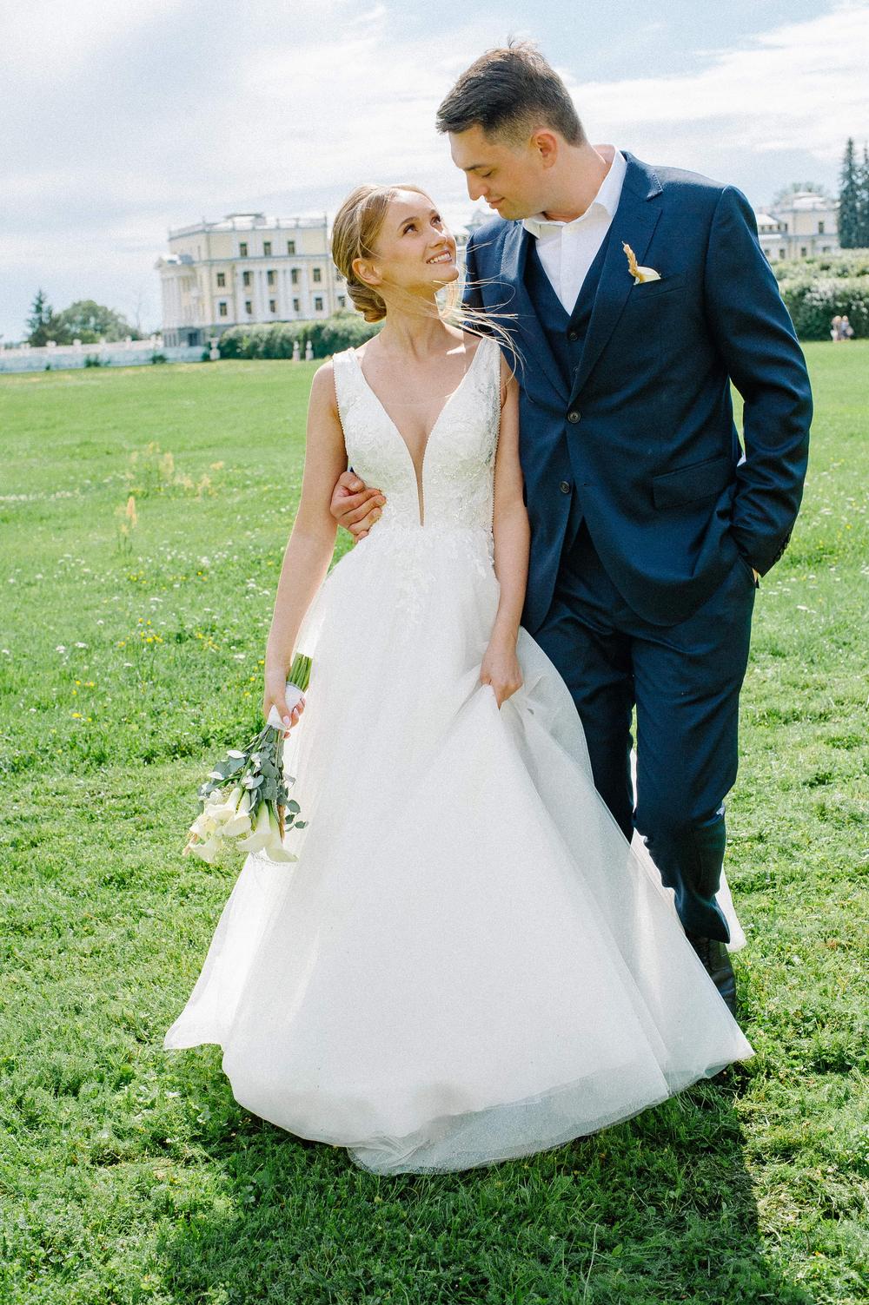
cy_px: 652
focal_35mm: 50
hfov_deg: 27.0
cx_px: 434
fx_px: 1813
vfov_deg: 39.6
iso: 400
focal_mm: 50
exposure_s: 1/1250
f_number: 8
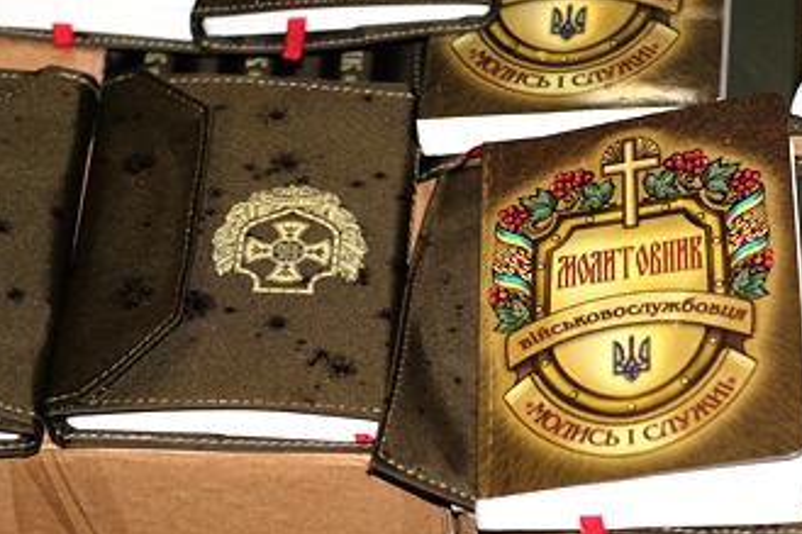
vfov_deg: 10.6
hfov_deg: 15.8
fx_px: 2872
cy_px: 333
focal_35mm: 129
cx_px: 600
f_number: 2
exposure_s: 1/180
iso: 800
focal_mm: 35
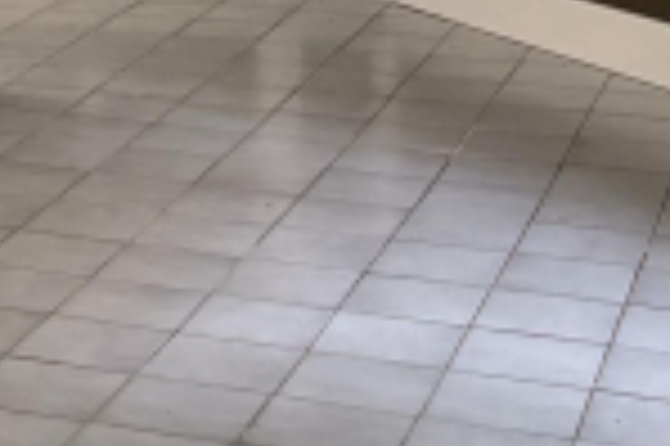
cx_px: -245
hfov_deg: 15.9
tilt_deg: -2.1
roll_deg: +2.1
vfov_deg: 10.7
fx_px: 2249
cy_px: -315
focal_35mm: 121
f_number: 1.6
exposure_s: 1/60
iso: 500
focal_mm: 5.96
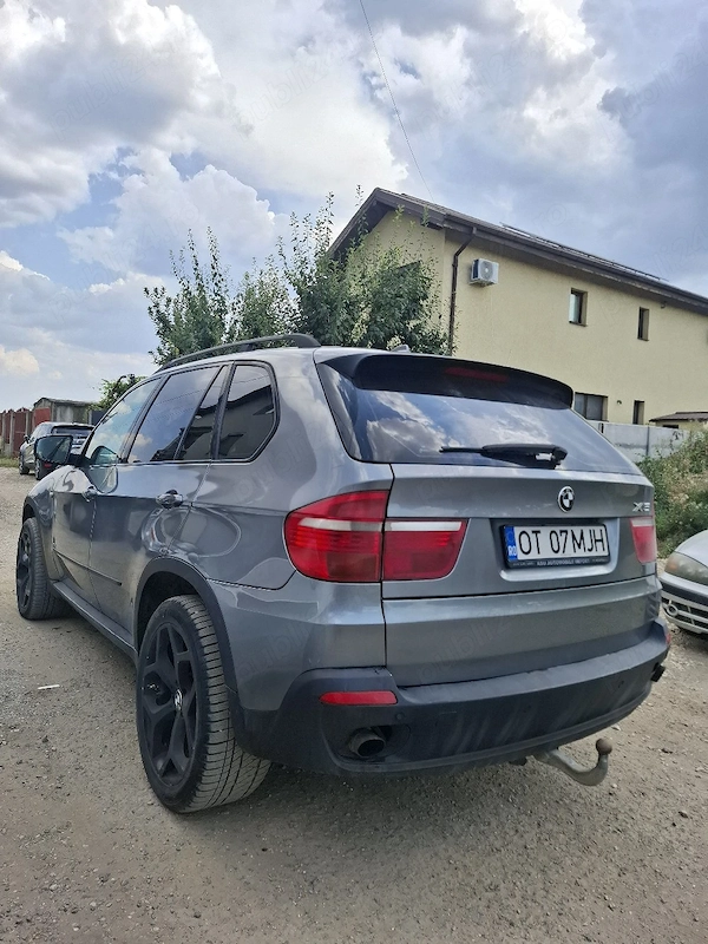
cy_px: 472
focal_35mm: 23
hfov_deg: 58.9
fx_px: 627
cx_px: 354
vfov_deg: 73.9
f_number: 1.8
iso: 50
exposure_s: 1/1667
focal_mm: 5.54
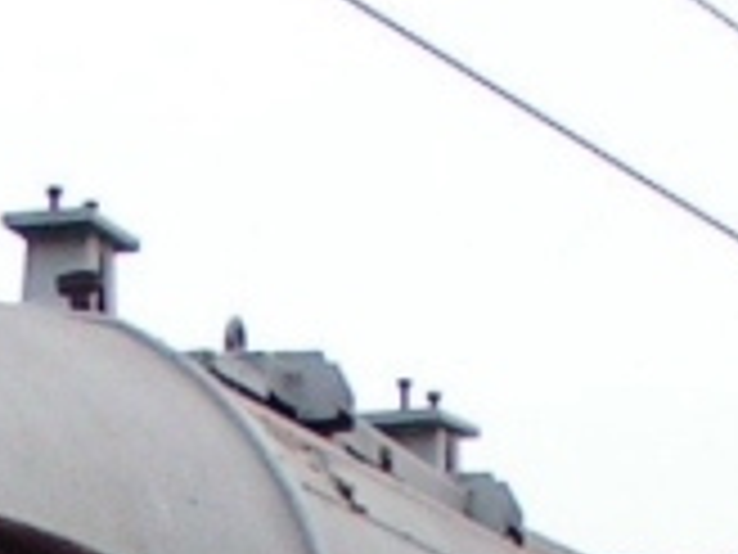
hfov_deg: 4.4
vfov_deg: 3.2
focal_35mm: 454
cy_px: 1878
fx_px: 9679
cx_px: -176
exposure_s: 1/100
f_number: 3.2
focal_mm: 10.4
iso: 80
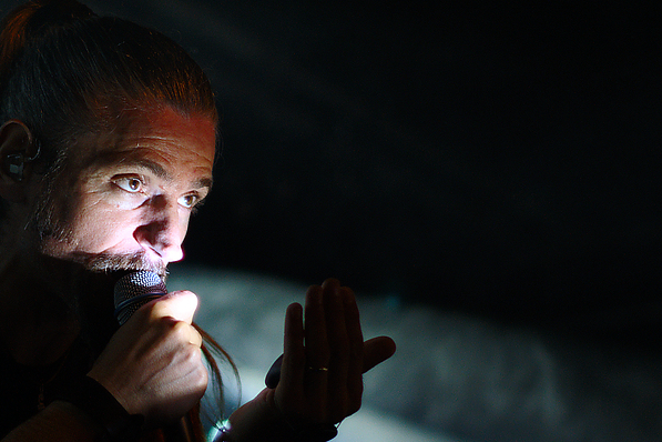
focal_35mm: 113
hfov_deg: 18.1
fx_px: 2078
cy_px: 293
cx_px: 262
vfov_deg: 12.1
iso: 200
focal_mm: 50
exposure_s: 1/160
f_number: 1.4
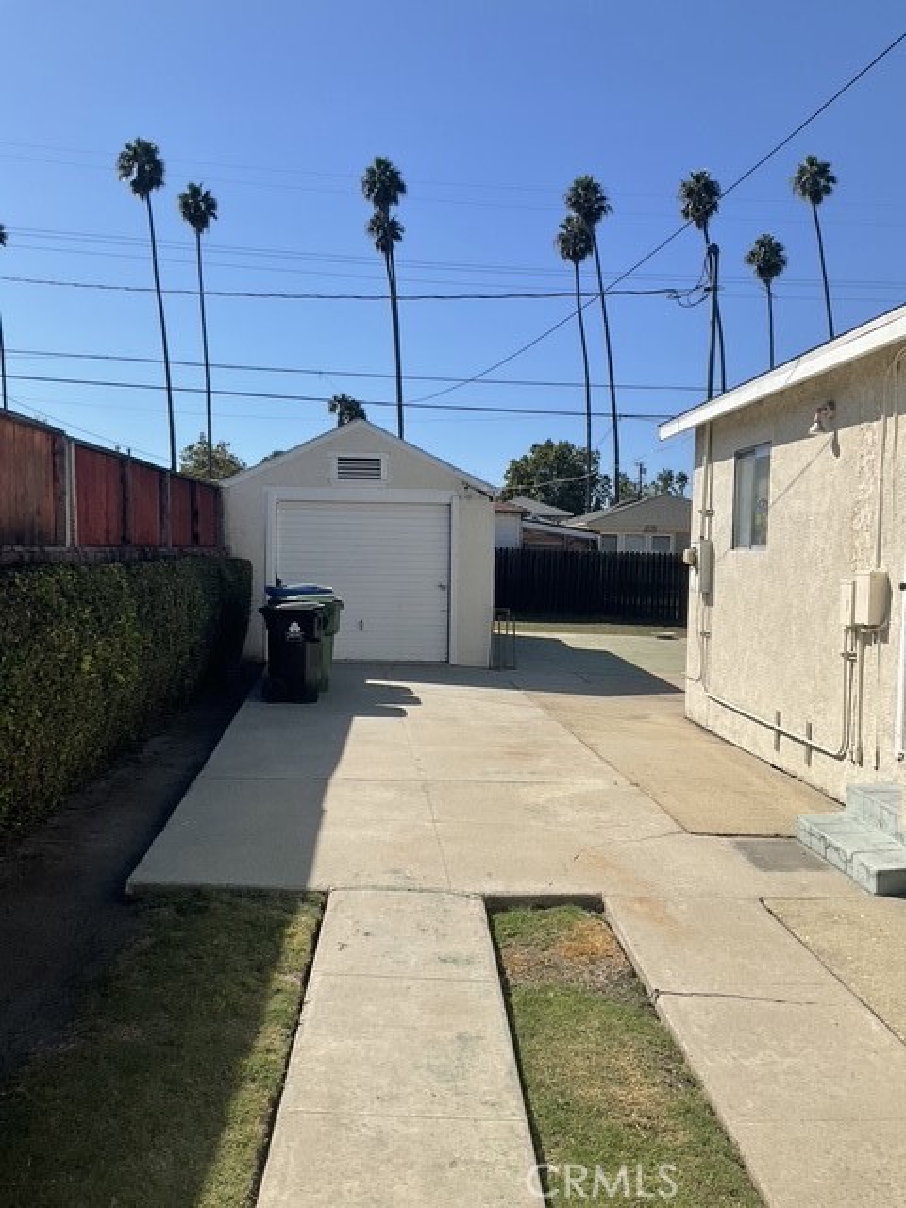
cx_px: 453
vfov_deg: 61.7
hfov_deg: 48.2
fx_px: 1012
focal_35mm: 29
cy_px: 604
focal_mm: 3
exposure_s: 1/3125
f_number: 1.8
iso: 25
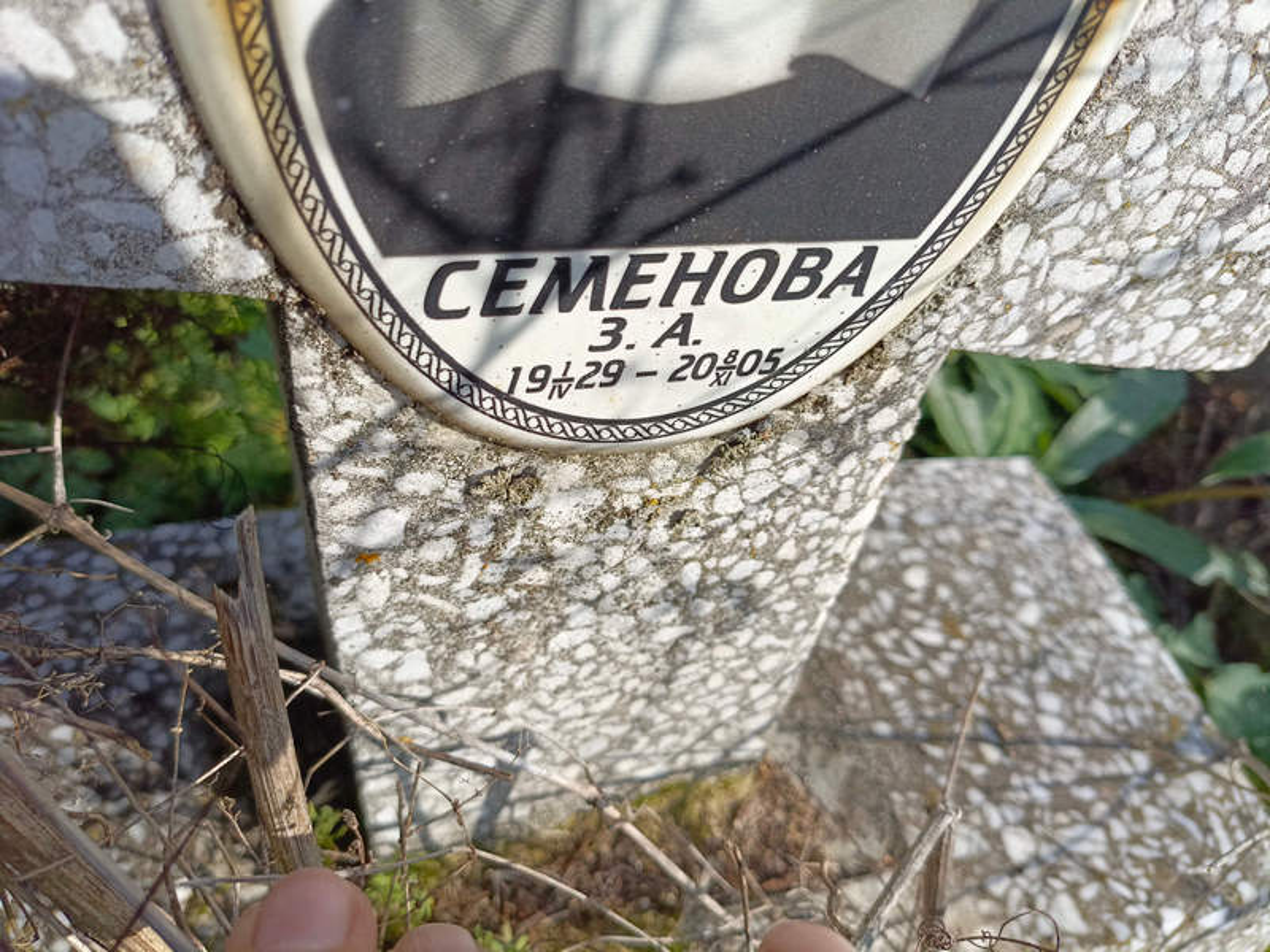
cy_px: 476
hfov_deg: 69.4
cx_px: 635
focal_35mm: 25
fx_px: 917
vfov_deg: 54.9
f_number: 1.69
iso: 119
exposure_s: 1/1230
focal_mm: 4.76
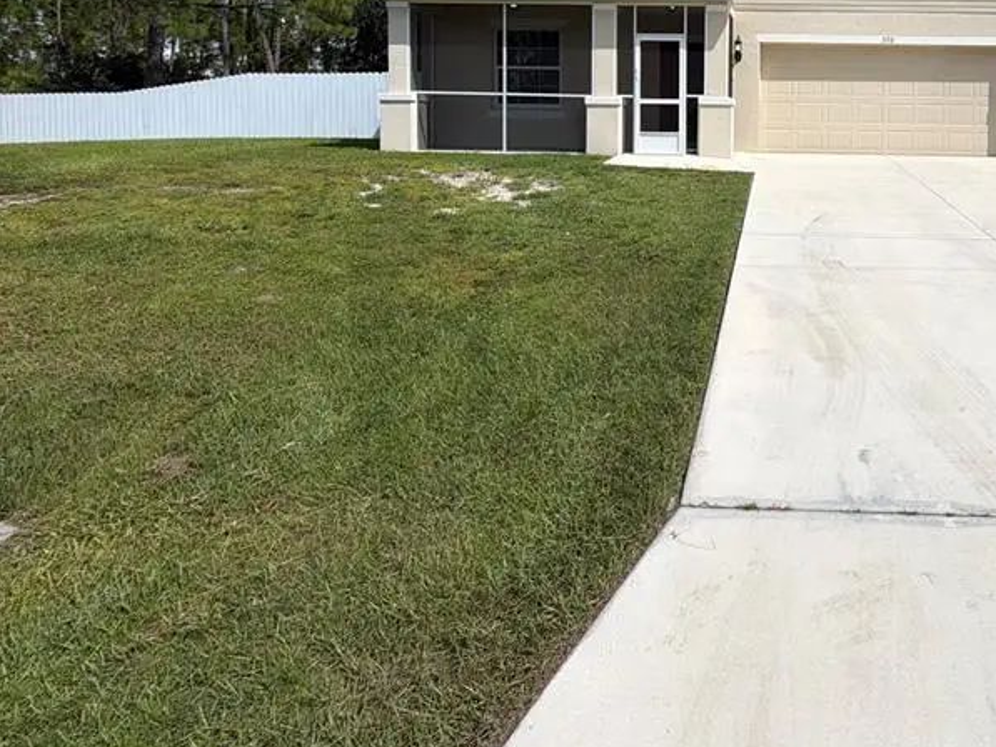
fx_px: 691
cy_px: 148
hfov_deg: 66.2
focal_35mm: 24
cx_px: 771
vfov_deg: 53.1
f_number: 2.2
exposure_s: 1/970
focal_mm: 2.22
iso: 20
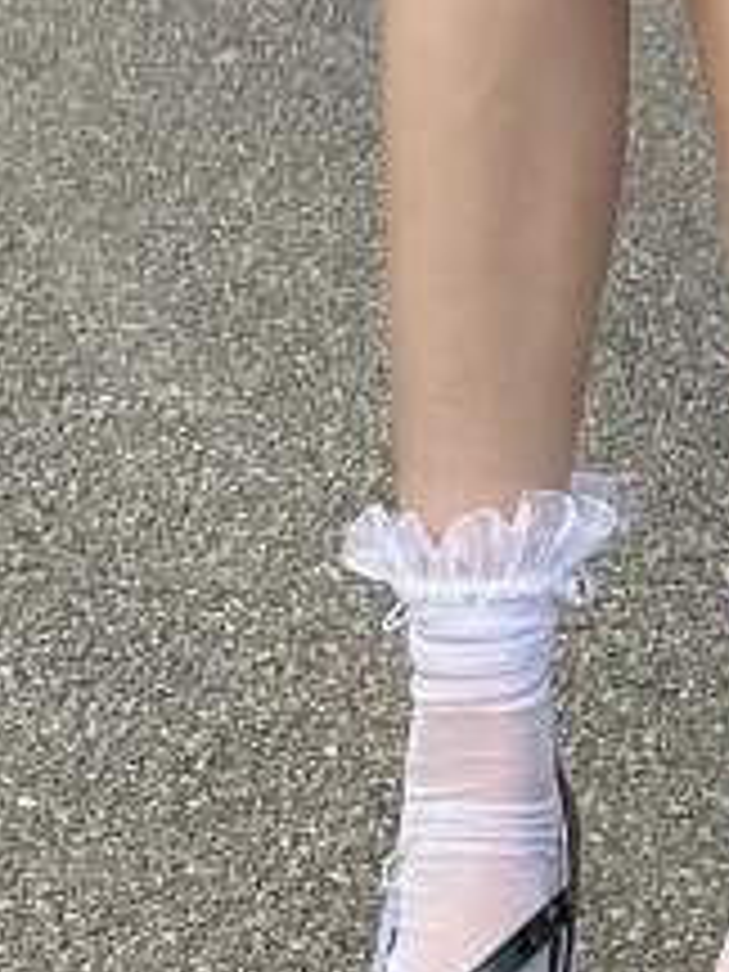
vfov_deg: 9.3
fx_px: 4858
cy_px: -1886
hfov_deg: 8.5
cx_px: 698
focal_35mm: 173
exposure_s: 1/60
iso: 125
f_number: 1.5
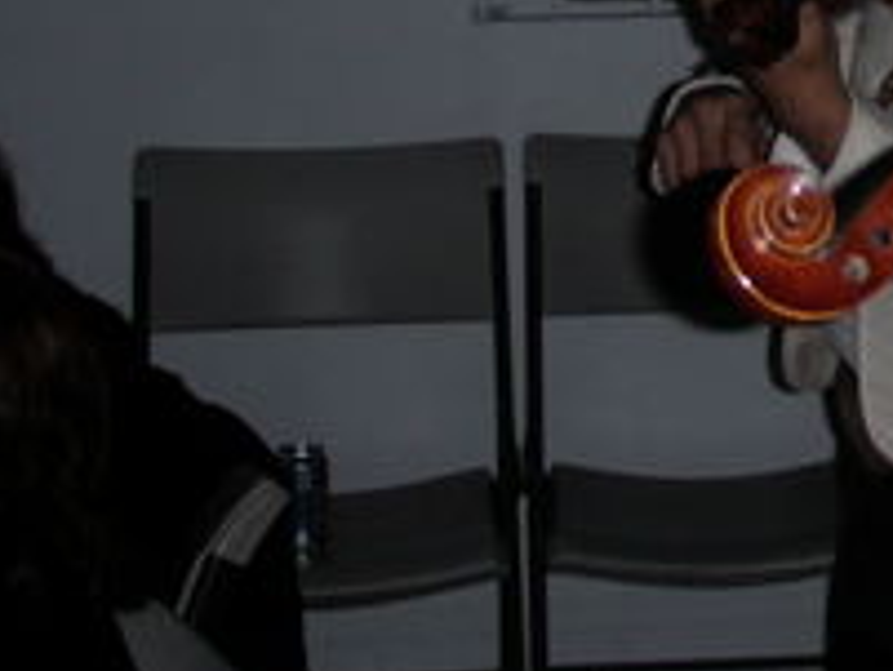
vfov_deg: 12.1
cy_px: -9
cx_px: 1191
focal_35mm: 121
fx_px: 3123
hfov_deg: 15.4
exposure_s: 1/30
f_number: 3.5
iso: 100
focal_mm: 6.7
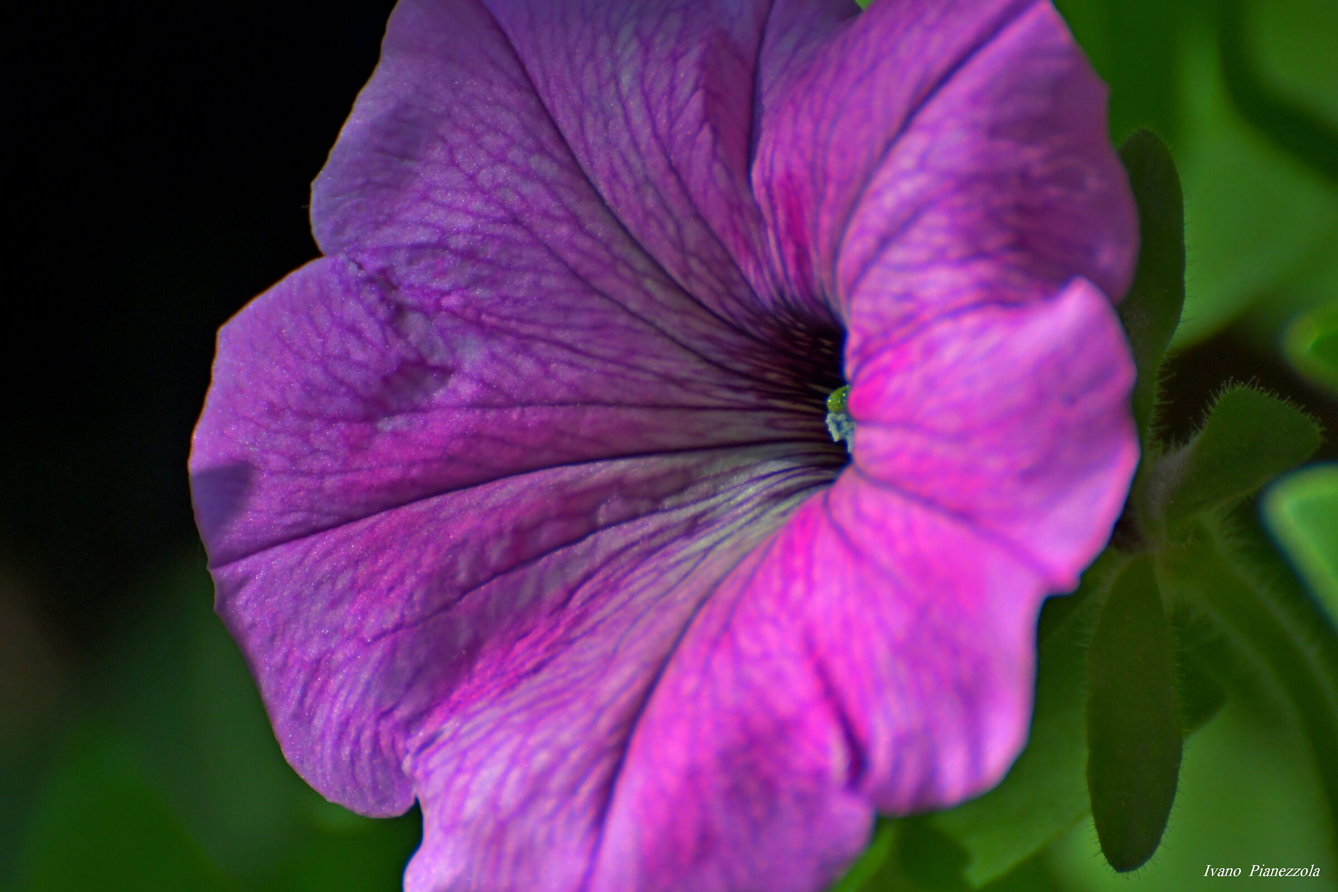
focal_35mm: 540
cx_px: 669
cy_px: 446
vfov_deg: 2.5
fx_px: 20068
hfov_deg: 3.8
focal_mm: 270
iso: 800
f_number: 6.3
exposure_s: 1/3200
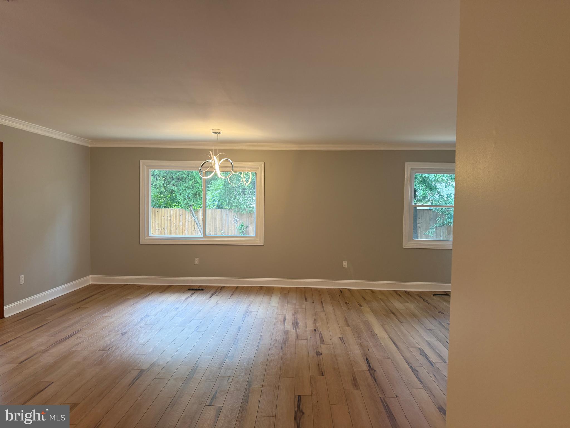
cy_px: 214
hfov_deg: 71.6
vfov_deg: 56.8
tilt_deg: -2.3
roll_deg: -0.4
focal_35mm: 24
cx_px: 285
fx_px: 395
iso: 160
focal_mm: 6.76
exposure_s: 1/127
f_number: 1.78
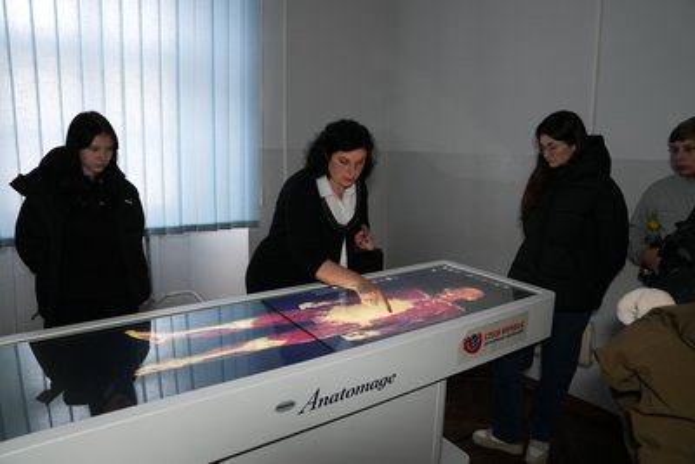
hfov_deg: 73.7
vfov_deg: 53.2
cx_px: 348
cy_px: 232
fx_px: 463
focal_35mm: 24
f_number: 4
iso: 4000
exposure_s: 1/100
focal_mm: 24
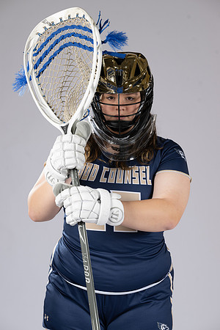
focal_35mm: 110
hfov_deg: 12.5
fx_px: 1008
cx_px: 110
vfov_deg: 18.6
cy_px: 165
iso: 250
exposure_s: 1/200
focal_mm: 110
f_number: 6.3
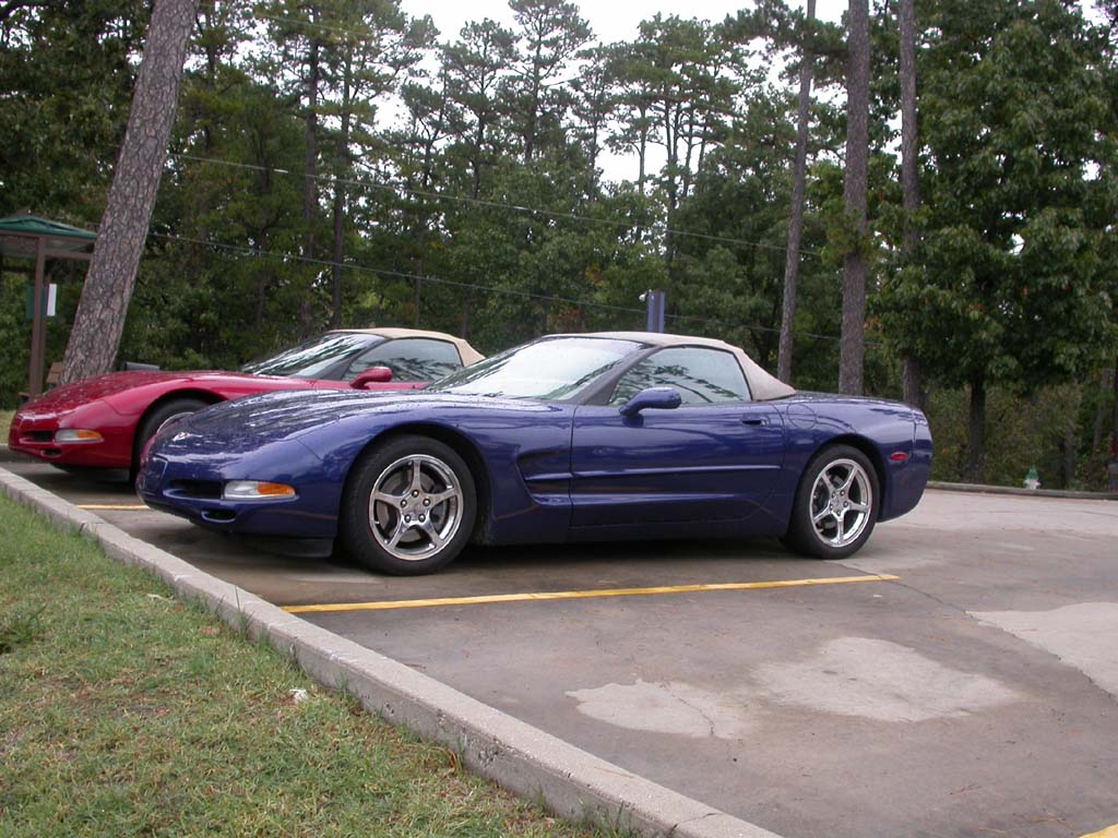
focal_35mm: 38
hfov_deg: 49.0
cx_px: 559
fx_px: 1227
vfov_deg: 37.7
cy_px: 419
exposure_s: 1/116
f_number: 4.7
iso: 100
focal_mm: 7.85
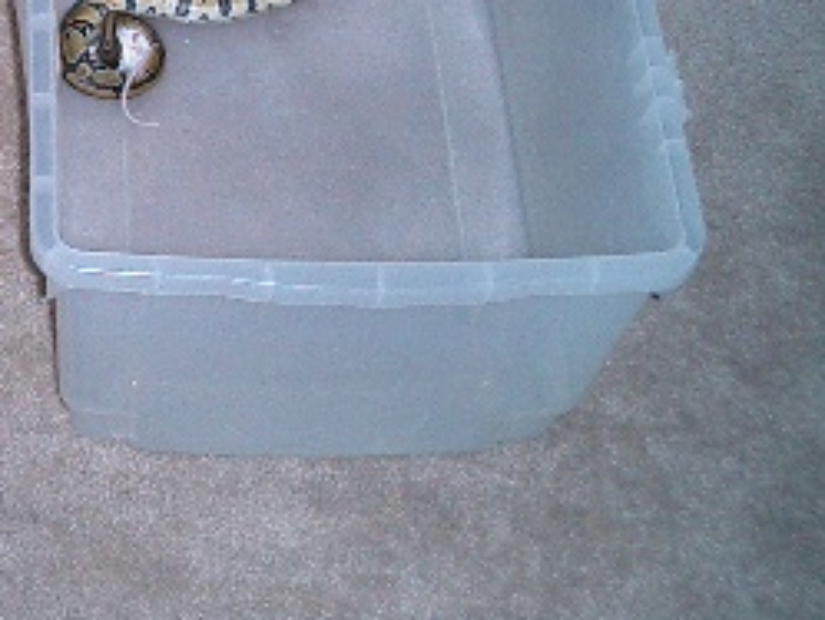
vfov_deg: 16.1
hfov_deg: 20.4
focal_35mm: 90
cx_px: -166
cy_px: 0
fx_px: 2146
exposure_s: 1/40
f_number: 4.2
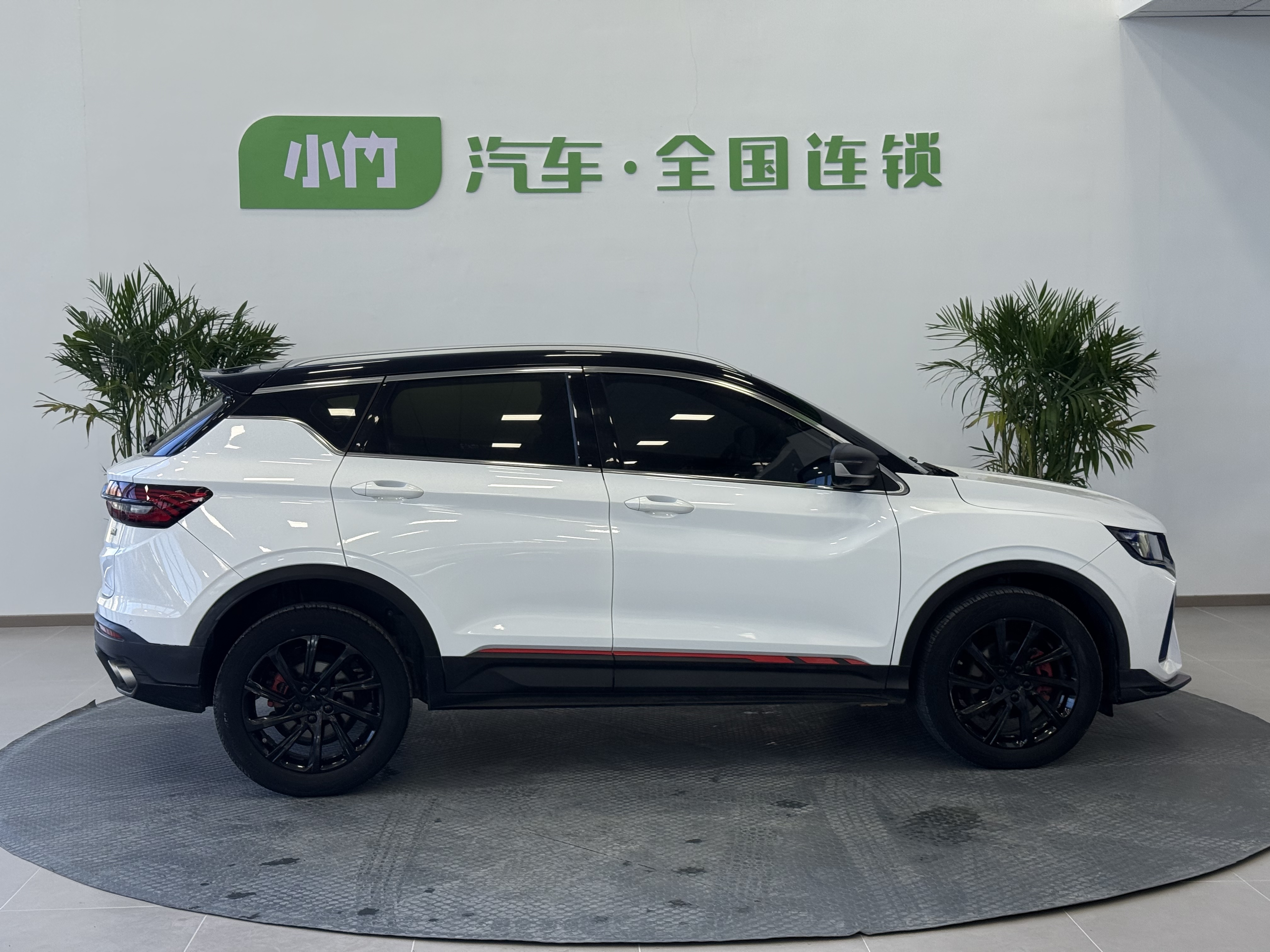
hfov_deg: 39.7
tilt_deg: -4.7
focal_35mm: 48
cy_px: 476
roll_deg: +0.2
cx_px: 635
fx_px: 1761
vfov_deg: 30.3
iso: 100
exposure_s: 1/177
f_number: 1.78
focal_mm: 6.76
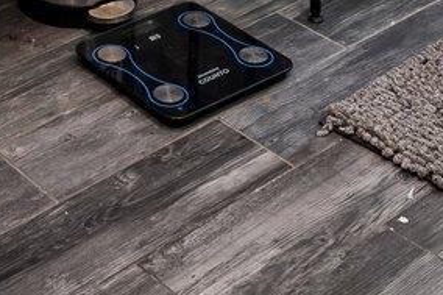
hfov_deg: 20.0
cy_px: -659
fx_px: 1242
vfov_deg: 9.6
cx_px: 95
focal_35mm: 101
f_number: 10
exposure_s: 1/2.5
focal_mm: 14
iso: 200
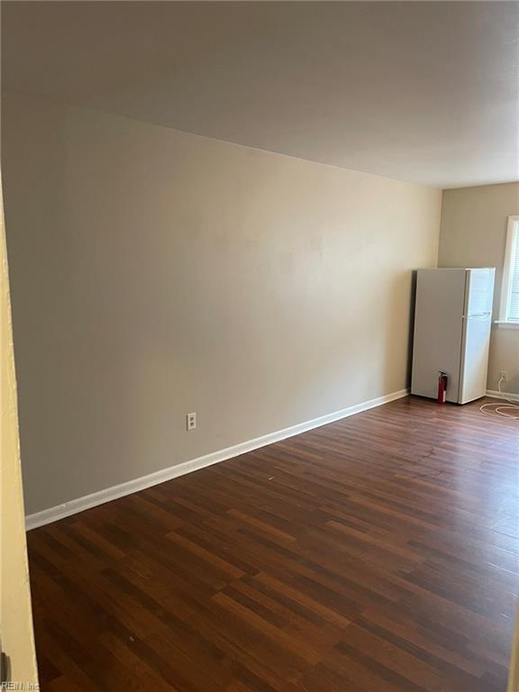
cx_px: 260
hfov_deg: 54.9
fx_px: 500
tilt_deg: -9.5
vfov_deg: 69.4
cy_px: 346
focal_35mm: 25
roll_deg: +0.6
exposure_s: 1/40
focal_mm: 5.1
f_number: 1.6
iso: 500
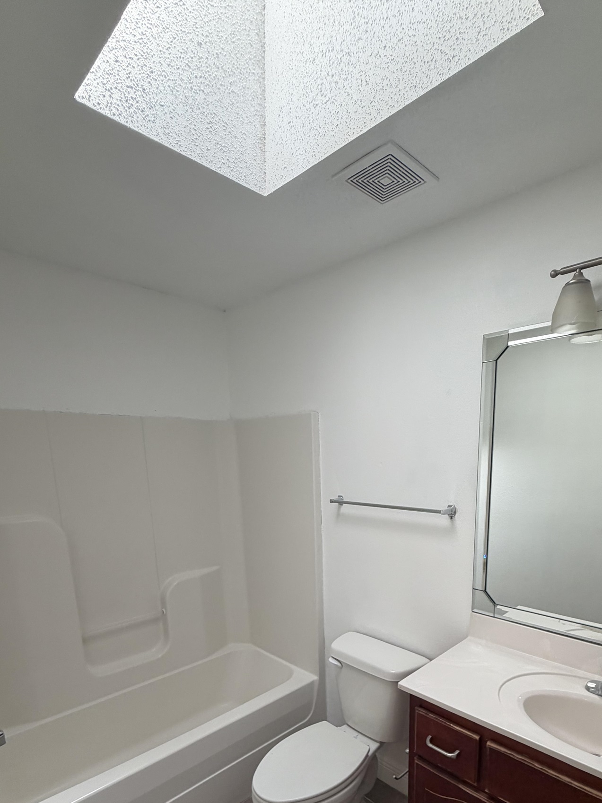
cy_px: 537
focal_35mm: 19
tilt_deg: -9.8
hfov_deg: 68.1
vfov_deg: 81.8
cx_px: 356
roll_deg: +0.0
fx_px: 441
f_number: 2.2
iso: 160
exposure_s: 1/120
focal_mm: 2.22
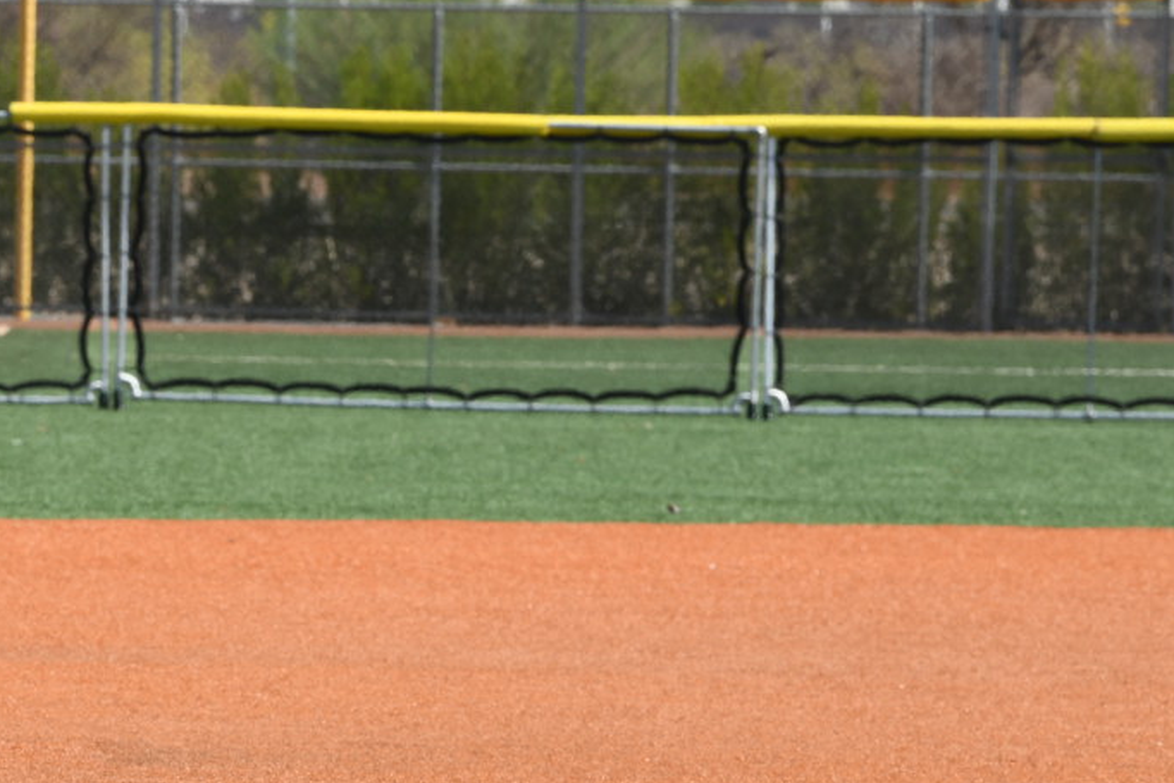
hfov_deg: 4.3
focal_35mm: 475
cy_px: 466
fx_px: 15493
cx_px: -86
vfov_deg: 2.9
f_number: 11
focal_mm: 200
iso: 400
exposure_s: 1/500
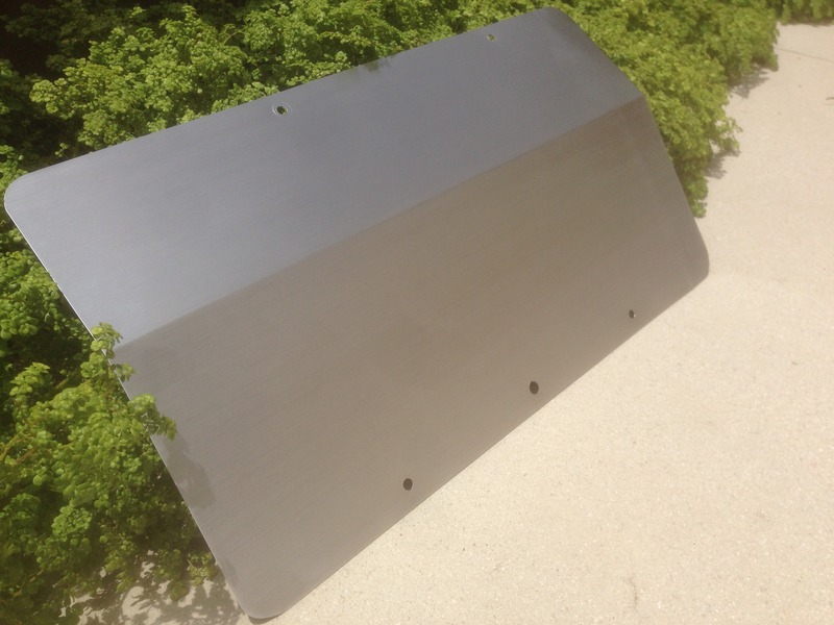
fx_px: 795
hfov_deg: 55.4
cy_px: 312
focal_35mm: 33
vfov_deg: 42.9
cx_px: 417
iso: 50
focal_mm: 4.12
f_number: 2.4
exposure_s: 1/3390
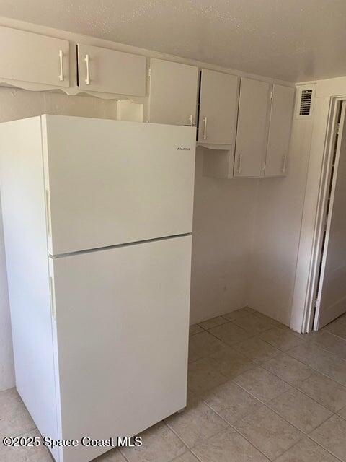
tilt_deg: -9.5
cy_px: 231
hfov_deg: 53.1
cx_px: 173
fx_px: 347
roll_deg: -1.3
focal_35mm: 26
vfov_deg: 67.3
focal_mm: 4.25
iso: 125
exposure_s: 1/97
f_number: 1.8
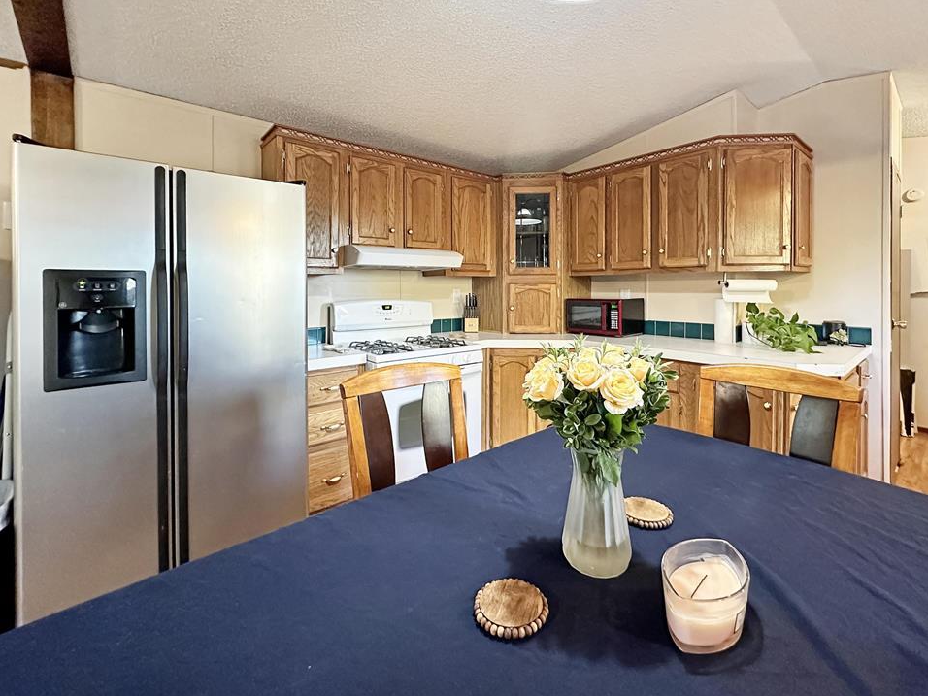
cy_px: 340
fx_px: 402
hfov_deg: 98.1
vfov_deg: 81.7
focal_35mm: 15
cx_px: 481
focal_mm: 2.22
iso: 800
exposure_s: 1/60
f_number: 2.2
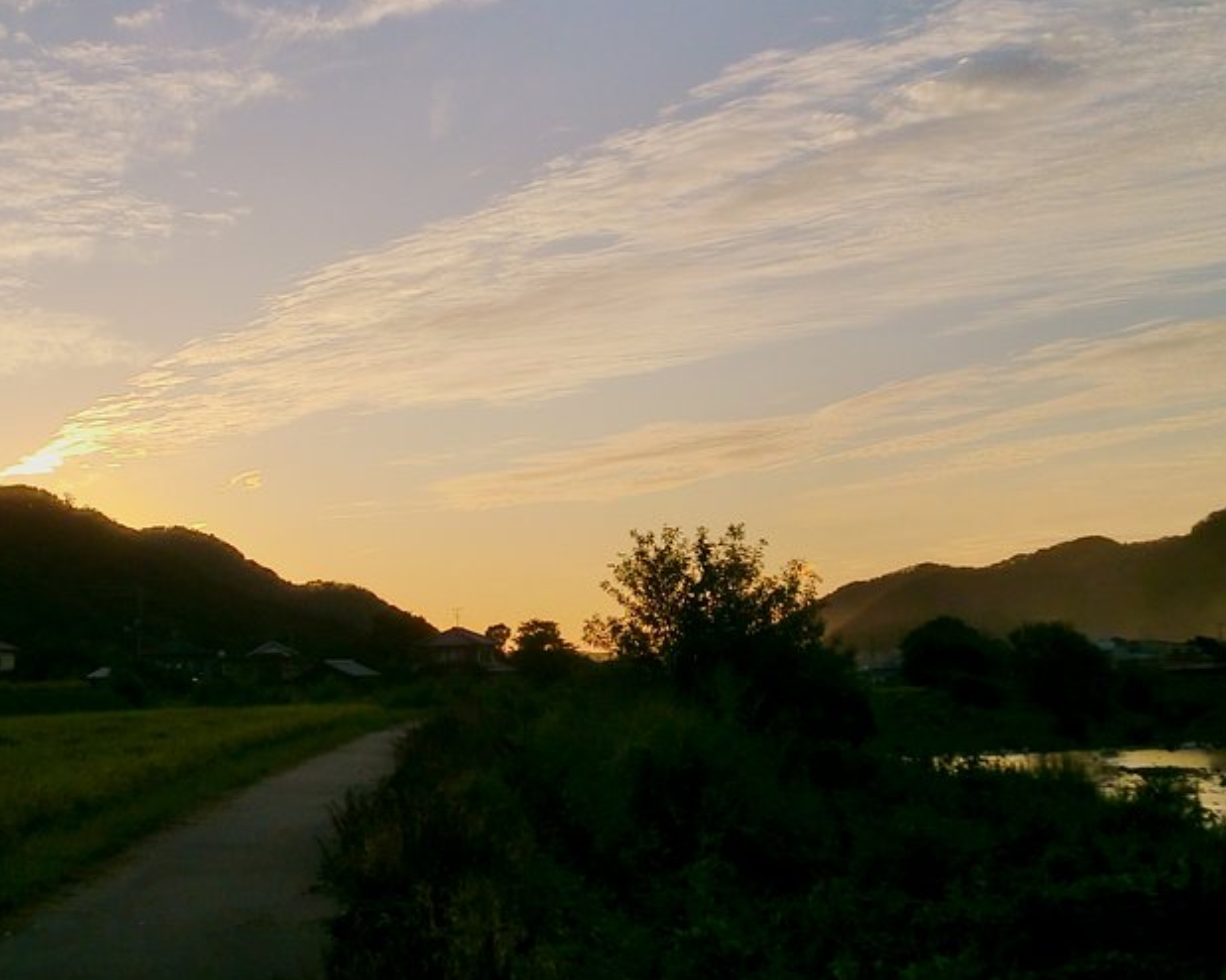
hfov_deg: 34.0
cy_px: 432
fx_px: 1995
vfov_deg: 27.6
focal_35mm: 55
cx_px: 460
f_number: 8.4
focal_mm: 5.58
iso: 64
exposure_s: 1/250
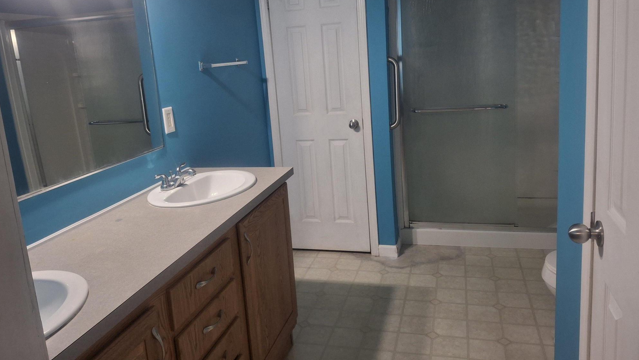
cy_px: 135
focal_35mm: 28
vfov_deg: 41.2
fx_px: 474
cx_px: 324
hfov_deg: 67.9
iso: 200
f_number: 1.8
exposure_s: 1/50
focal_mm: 4.69
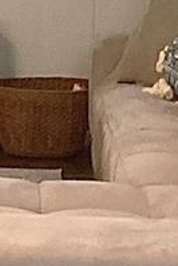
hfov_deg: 6.9
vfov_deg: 10.6
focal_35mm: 194
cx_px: -123
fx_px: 1436
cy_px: 47
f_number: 2.4
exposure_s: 1/30
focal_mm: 3.3
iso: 500
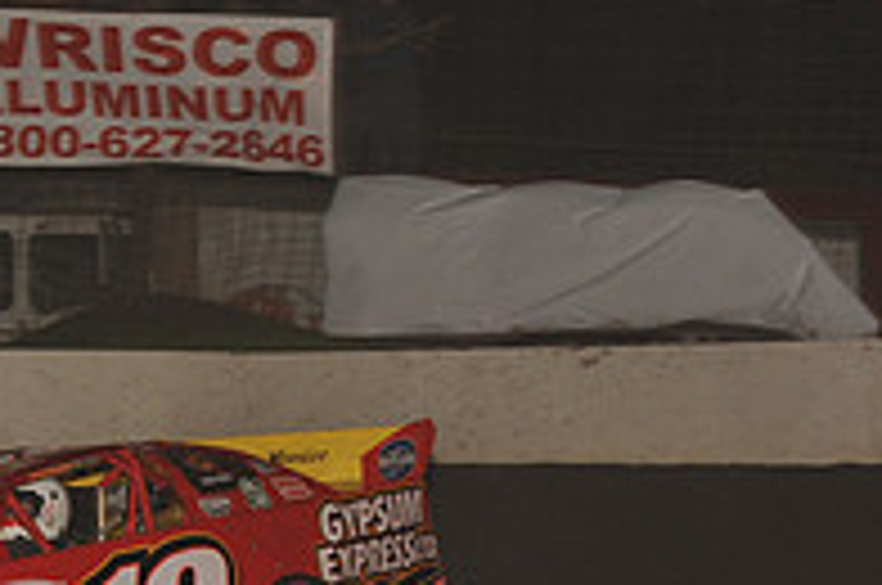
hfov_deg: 8.7
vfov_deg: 5.7
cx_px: 18
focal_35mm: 237
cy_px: 742
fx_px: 5797
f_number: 6.3
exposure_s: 1/320
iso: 800
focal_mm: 80
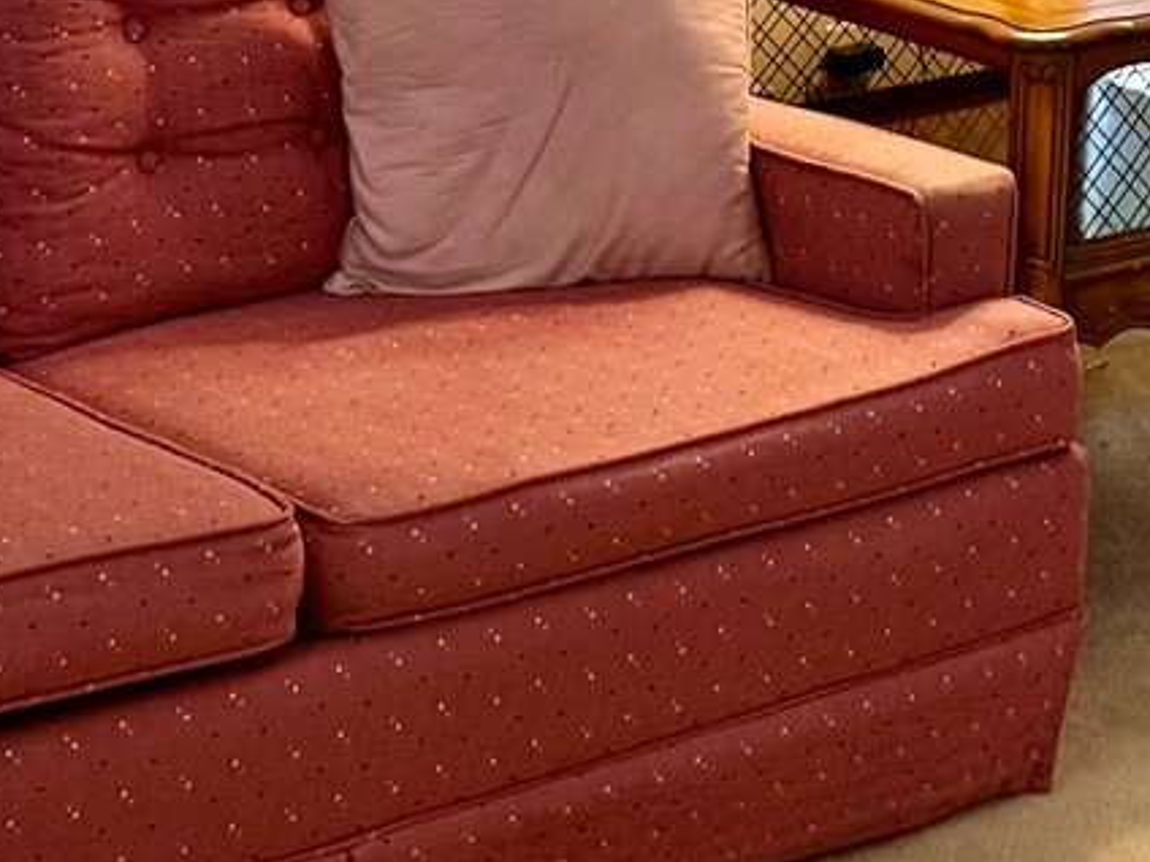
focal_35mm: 116
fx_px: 3854
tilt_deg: +2.5
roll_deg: -1.5
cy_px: -911
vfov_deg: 11.4
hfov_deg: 16.0
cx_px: 1543
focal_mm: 6.76
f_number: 1.78
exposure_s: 1/60
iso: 250
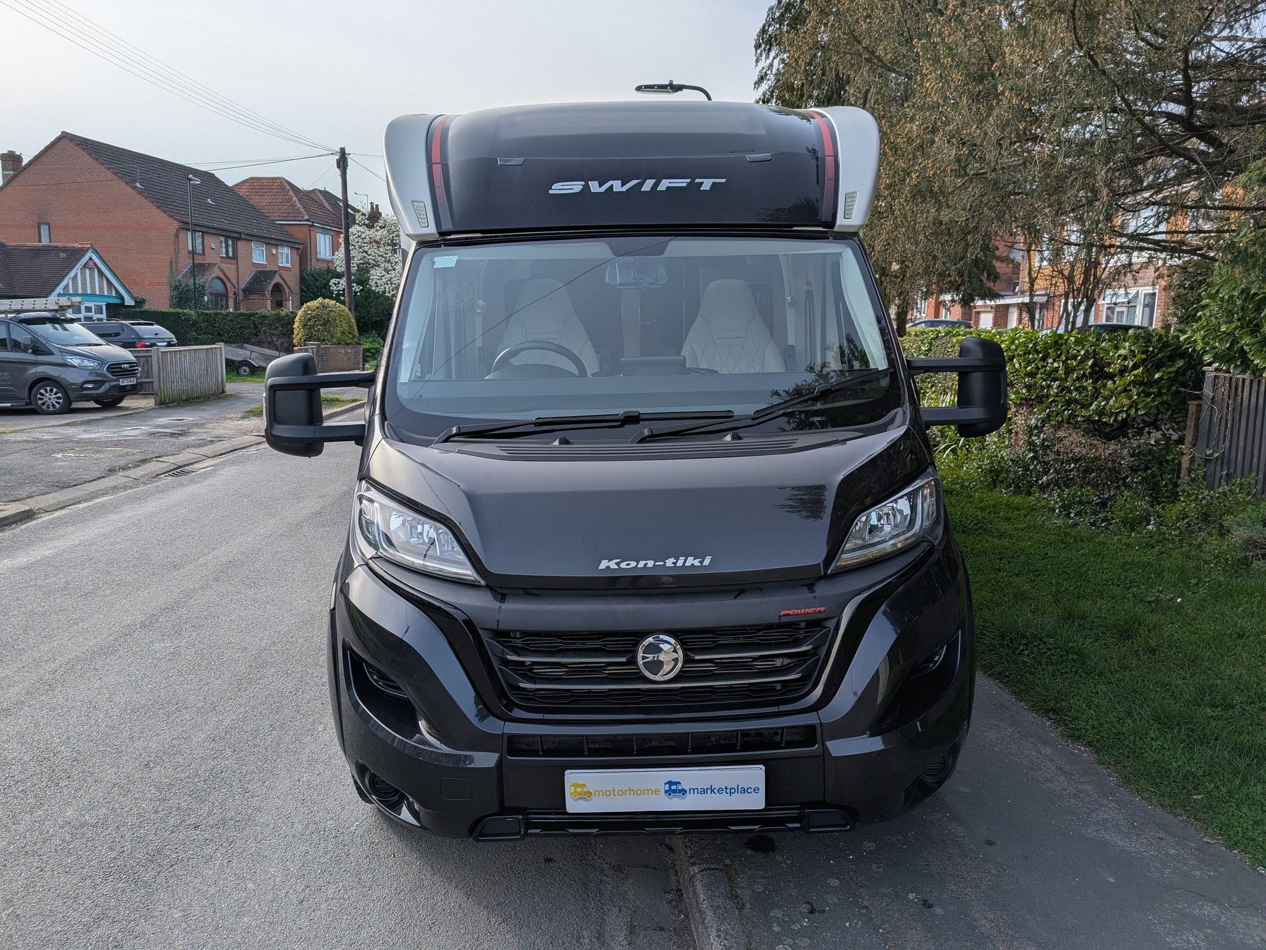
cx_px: 633
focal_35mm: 24
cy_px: 475
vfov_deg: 56.8
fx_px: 878
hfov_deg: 71.6
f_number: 1.68
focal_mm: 6.9
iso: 18
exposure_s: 1/696
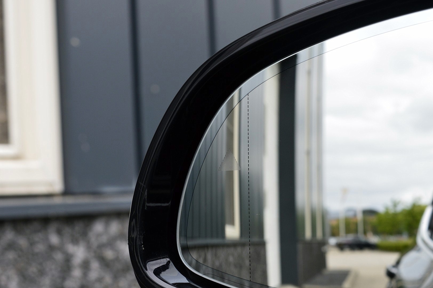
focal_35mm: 82
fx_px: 991
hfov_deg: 24.6
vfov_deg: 16.5
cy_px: 144
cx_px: 216
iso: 400
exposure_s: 1/125
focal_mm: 55
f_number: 9
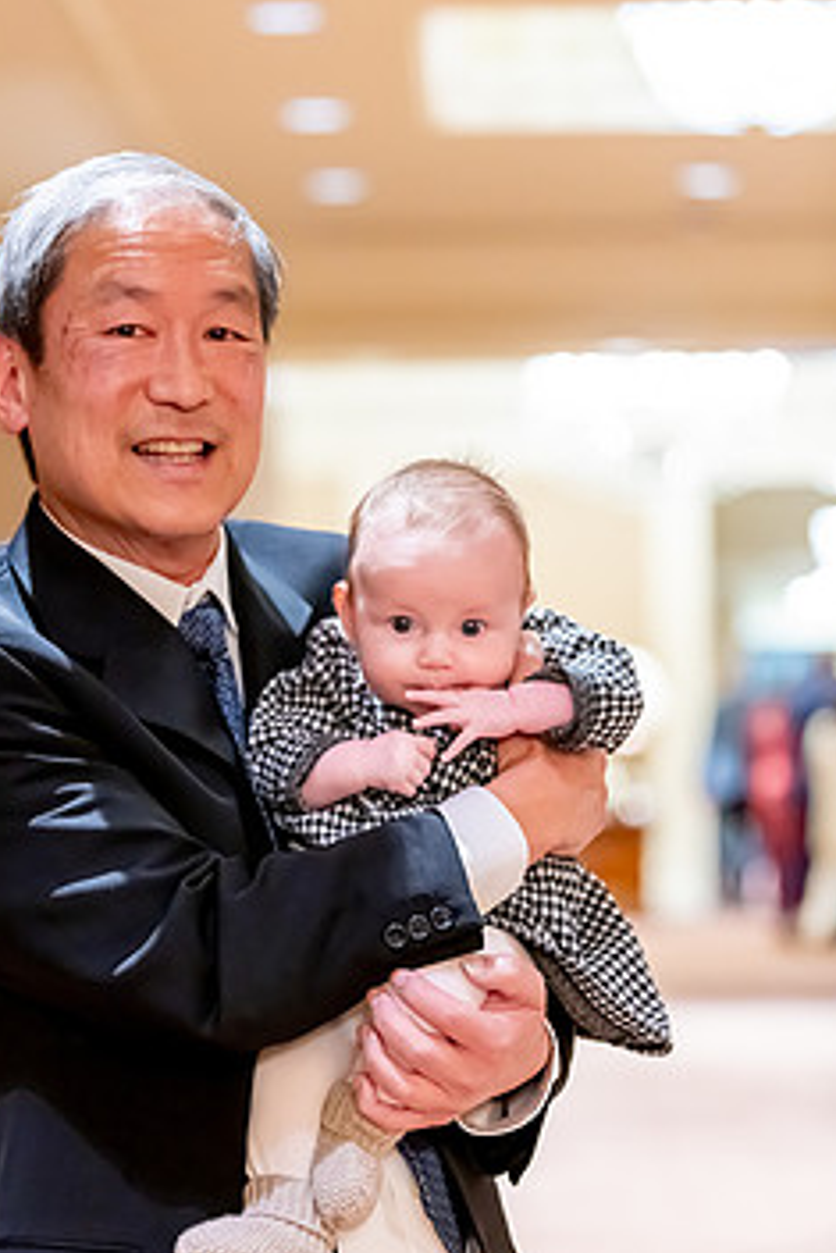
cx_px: 313
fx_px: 3828
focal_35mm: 110
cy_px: 712
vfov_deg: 18.6
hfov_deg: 12.5
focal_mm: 86
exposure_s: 1/80
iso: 6400
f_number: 2.8
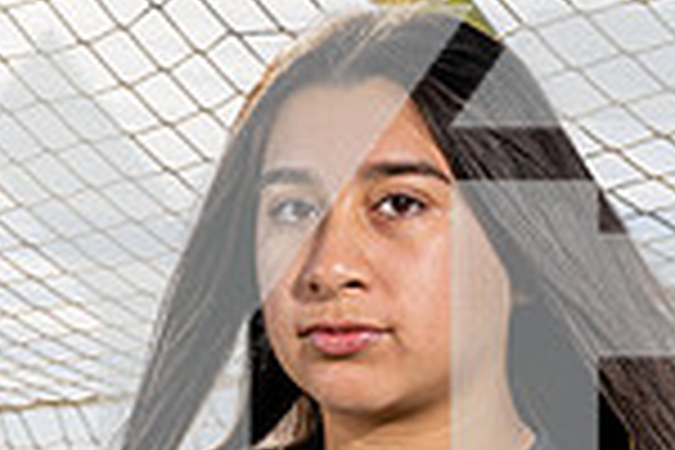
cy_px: 790
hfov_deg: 11.5
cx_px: 378
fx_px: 3337
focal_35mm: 178
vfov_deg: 7.5
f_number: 8
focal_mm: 46
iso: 100
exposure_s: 1/250
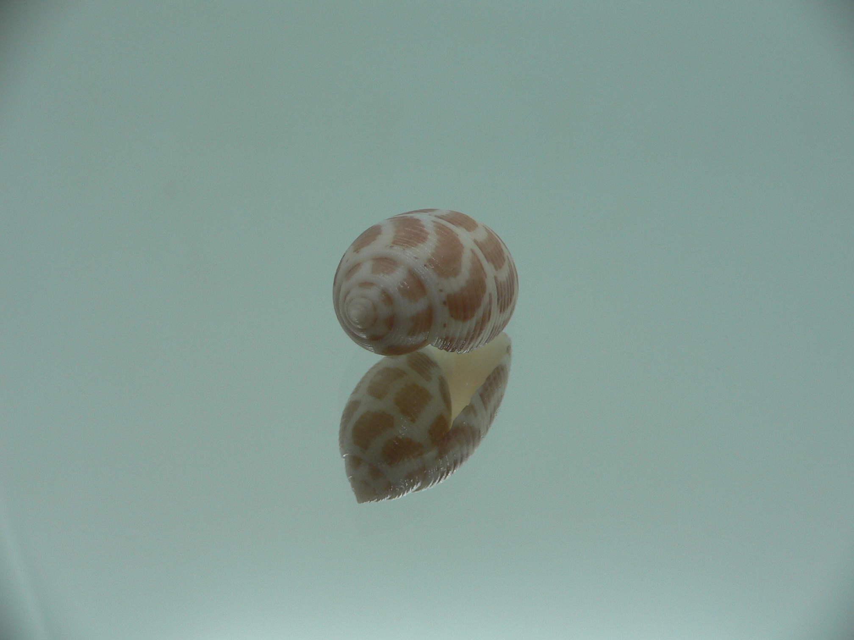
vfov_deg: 40.7
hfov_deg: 52.6
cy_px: 320
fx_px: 863
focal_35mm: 35
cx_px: 427
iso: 80
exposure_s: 1/60
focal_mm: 4.6
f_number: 2.8
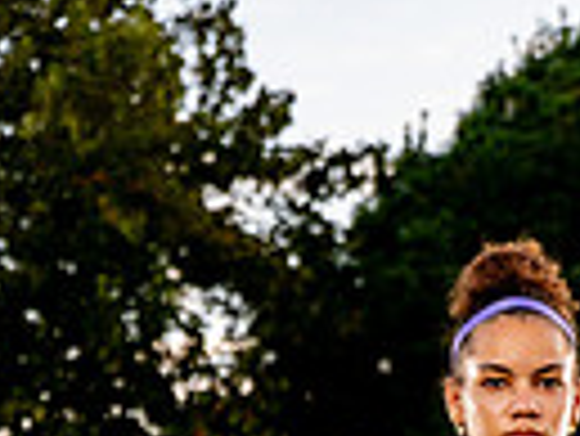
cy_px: 993
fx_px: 3941
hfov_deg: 8.4
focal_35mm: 235
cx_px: 432
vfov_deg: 6.1
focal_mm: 70
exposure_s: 1/250
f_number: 4
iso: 800
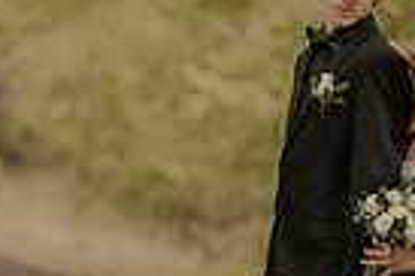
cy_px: 121
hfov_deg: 7.3
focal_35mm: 280
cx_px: 385
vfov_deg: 4.9
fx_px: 3224
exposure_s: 1/320
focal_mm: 85
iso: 100
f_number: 2
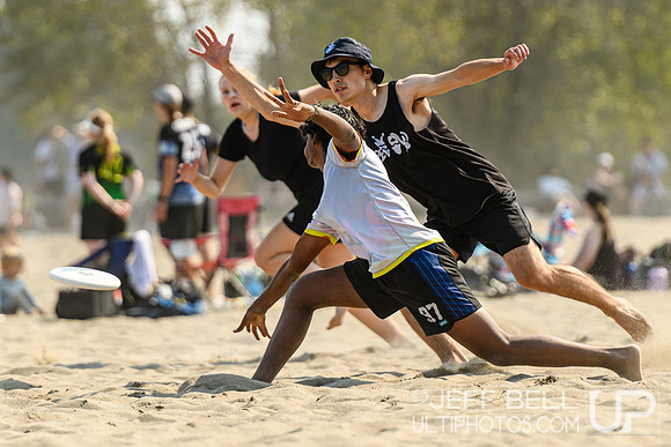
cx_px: 380
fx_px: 8146
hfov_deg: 4.7
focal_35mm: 437
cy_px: 157
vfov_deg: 3.1
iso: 100
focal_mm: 200
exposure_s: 1/1250
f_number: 3.2
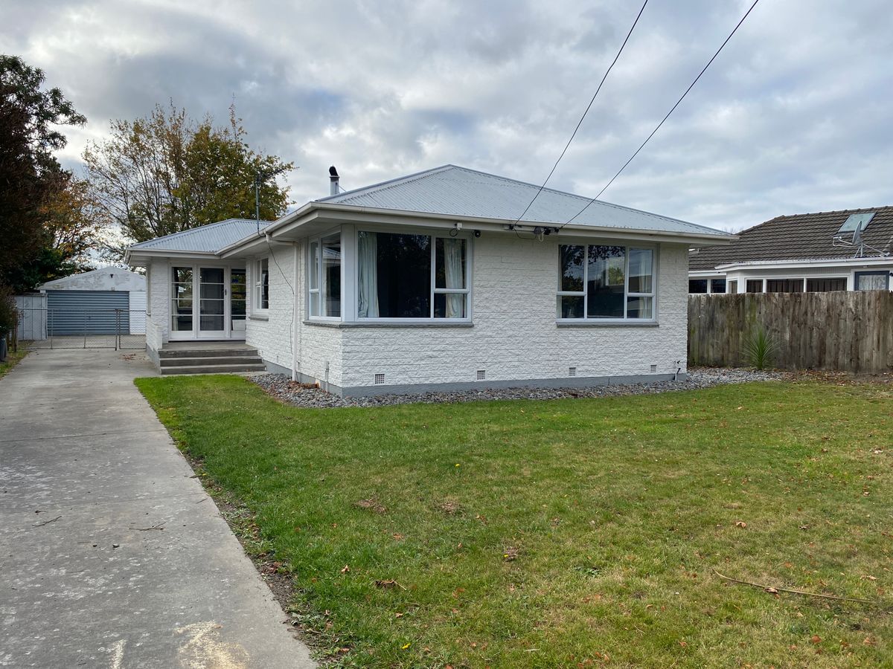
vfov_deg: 53.1
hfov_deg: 67.3
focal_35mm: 26
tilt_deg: -5.4
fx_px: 671
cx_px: 446
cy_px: 334
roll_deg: -1.0
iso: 32
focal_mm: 4.25
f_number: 1.8
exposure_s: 1/1543
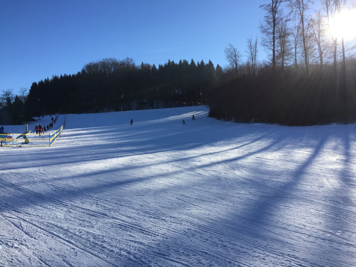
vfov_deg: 48.2
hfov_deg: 61.7
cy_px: 134
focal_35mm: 29
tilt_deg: +2.1
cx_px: 178
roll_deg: +1.0
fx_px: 298
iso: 32
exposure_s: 1/2083
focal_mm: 4.15
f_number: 2.2
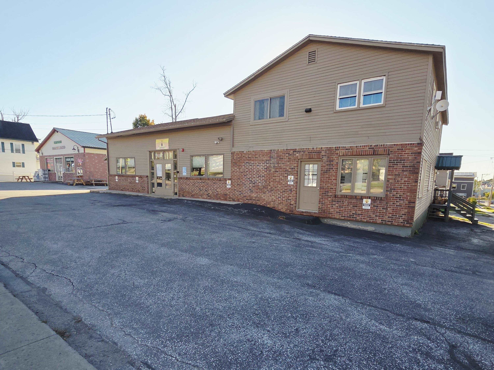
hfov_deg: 106.2
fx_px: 186
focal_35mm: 13
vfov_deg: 89.9
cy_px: 185
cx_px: 247
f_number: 2.2
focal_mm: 2.2
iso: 100
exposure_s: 1/2000
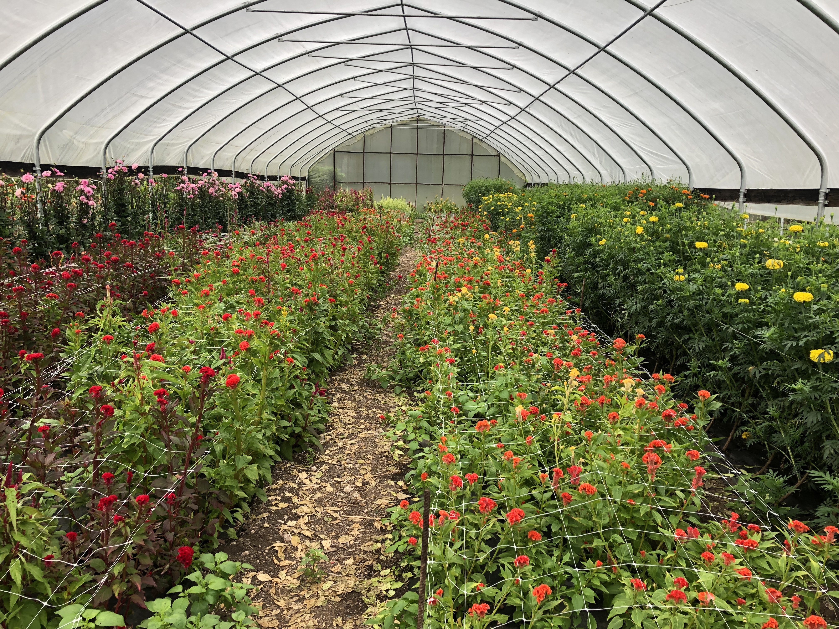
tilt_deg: -7.3
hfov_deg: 63.4
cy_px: 314
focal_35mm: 28
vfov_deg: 49.7
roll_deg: -0.6
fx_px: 679
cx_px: 420
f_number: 1.8
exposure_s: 1/120
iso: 40
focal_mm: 3.99
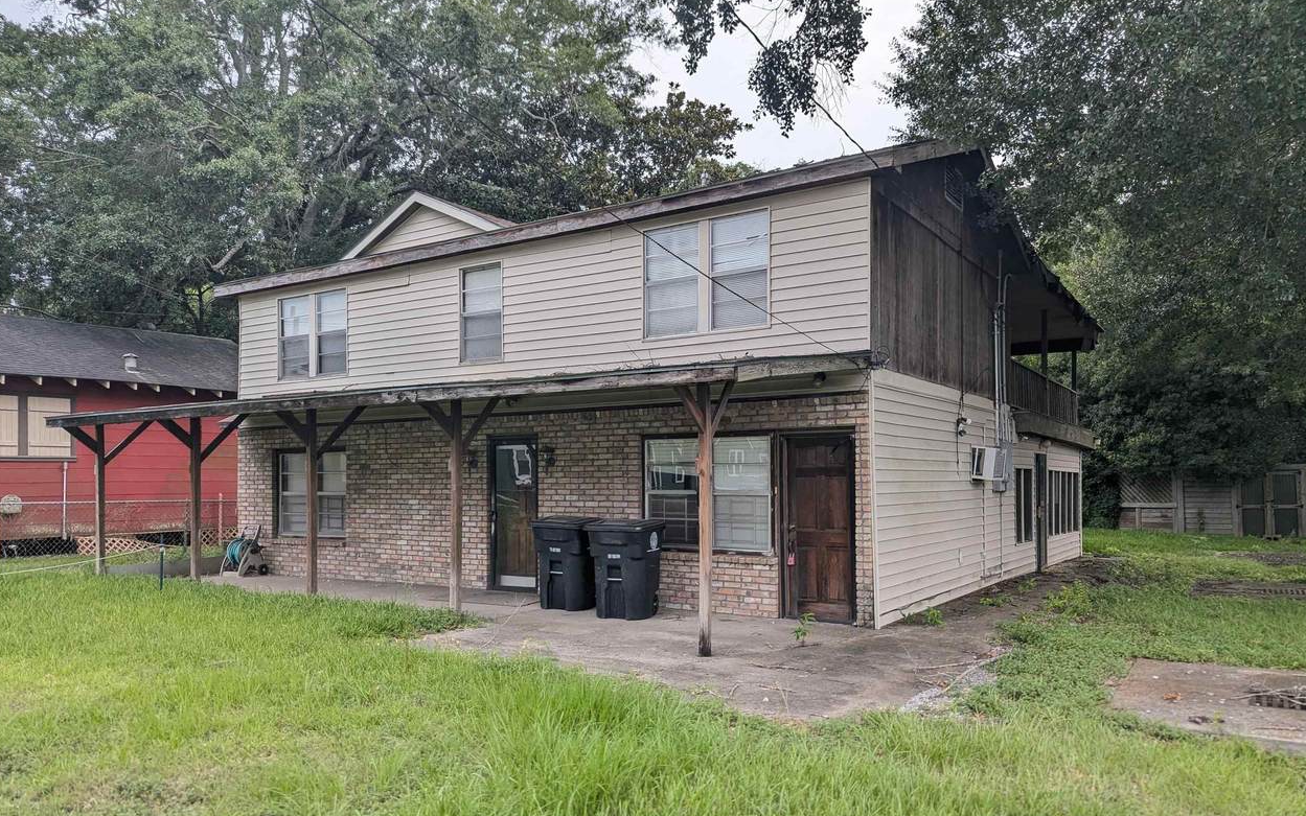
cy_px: 457
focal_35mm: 26
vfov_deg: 47.5
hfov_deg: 70.4
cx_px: 659
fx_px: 926
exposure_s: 1/599
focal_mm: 6.81
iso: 47
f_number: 1.85
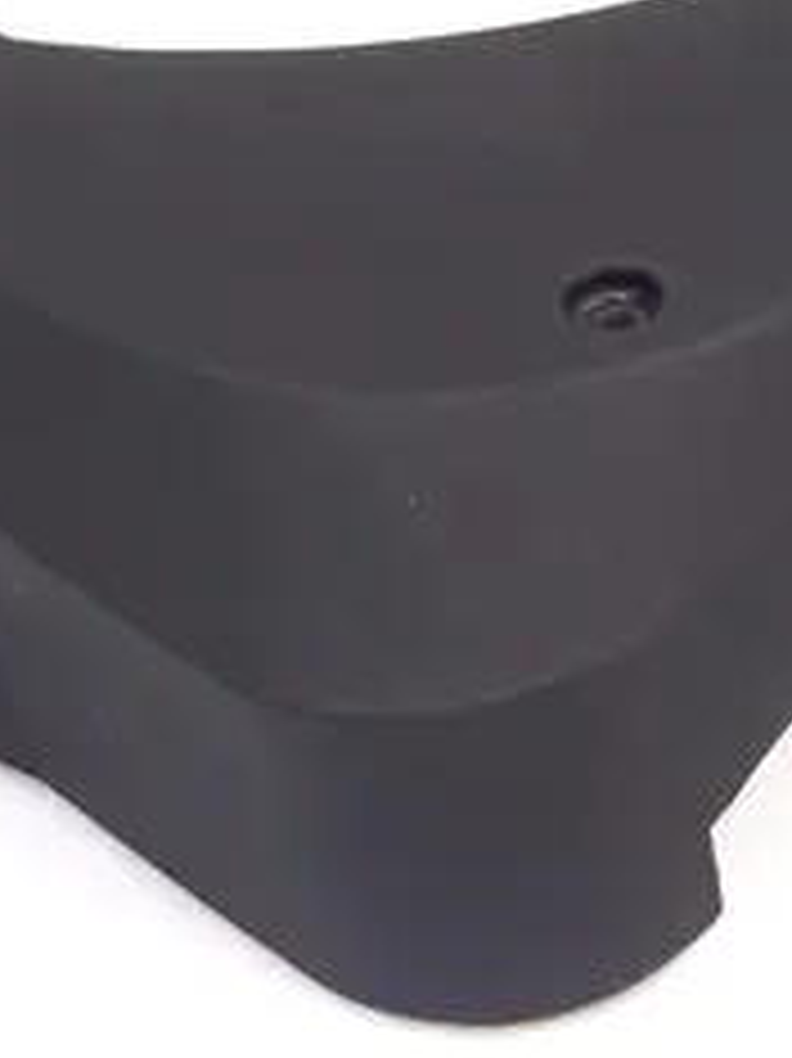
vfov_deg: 21.2
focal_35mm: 90
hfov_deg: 16.3
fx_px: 2748
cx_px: 662
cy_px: 59
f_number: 2.8
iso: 80
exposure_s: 1/30
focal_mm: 5.5
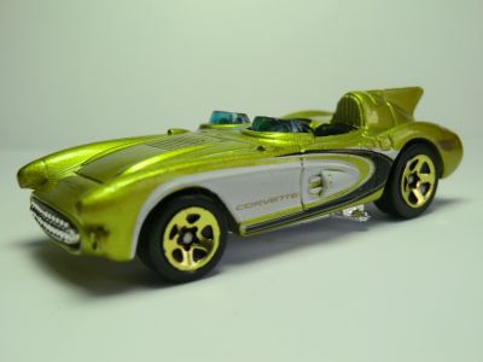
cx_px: 242
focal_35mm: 40
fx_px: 558
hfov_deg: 46.8
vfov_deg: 36.0
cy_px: 181
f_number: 3.8
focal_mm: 7.1
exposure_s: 1/125
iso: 64
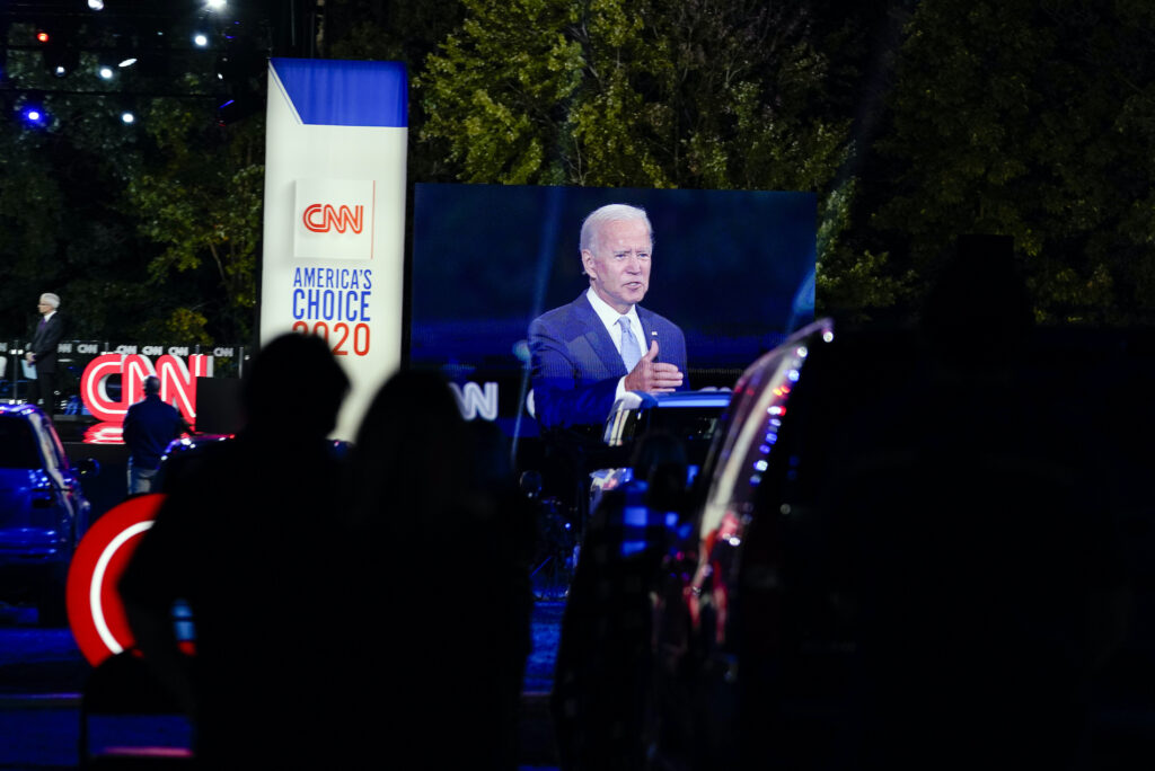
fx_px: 4141
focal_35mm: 129
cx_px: 578
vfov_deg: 10.6
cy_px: 386
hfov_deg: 15.9
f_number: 3.2
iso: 1600
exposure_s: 1/160
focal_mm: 129
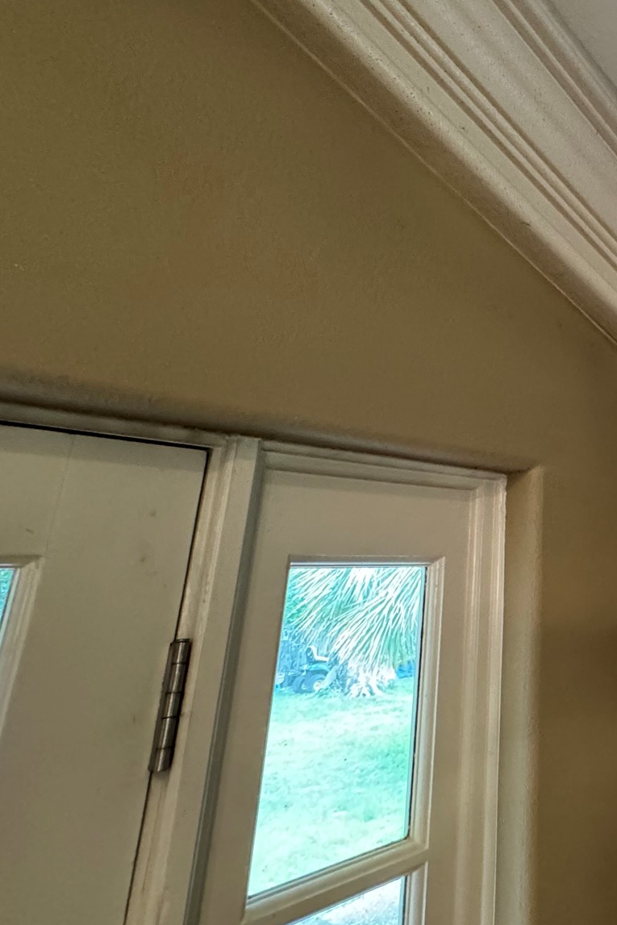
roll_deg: +3.7
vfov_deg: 68.6
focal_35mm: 26
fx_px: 668
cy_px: 365
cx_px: 683
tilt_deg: +18.9
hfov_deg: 40.0
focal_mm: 2.22
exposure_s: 1/60
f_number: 2.2
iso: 800
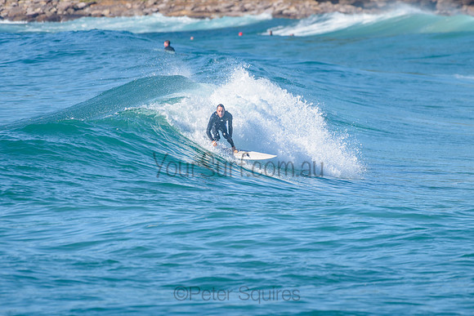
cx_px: 271
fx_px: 8070
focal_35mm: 613
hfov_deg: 3.4
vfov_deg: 2.2
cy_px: 133
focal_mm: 500
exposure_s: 1/2000
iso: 280
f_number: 5.6
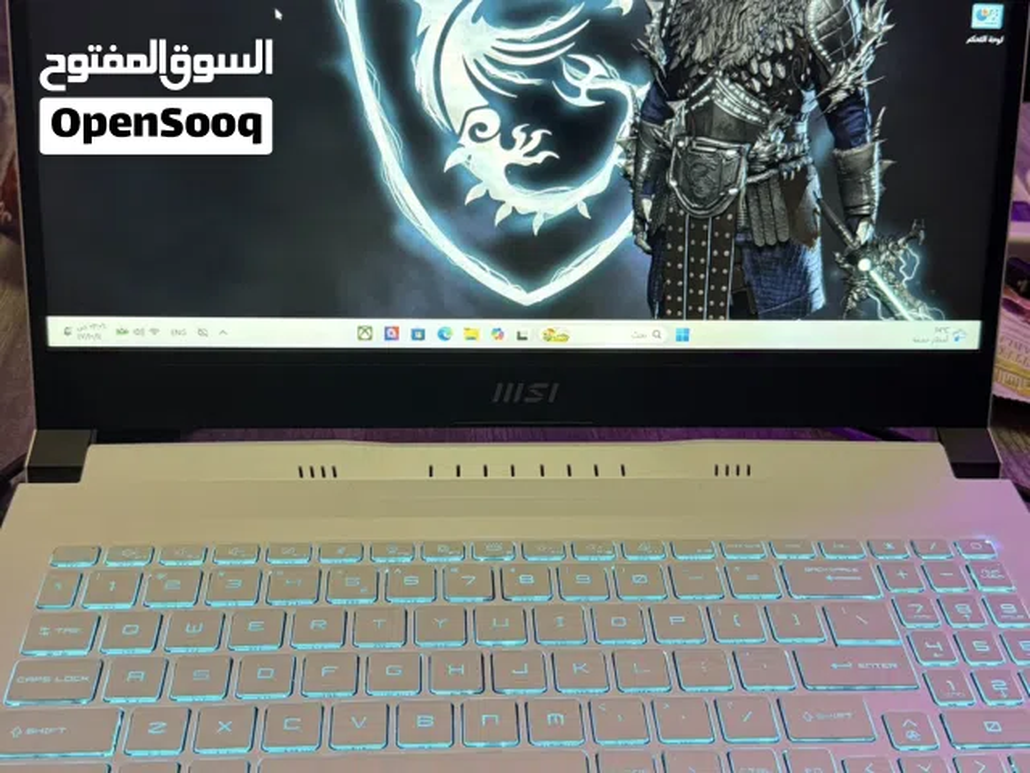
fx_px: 714
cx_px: 515
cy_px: 386
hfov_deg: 71.6
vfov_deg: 56.8
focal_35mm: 24
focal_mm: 6.76
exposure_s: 1/49
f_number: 1.78
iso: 320
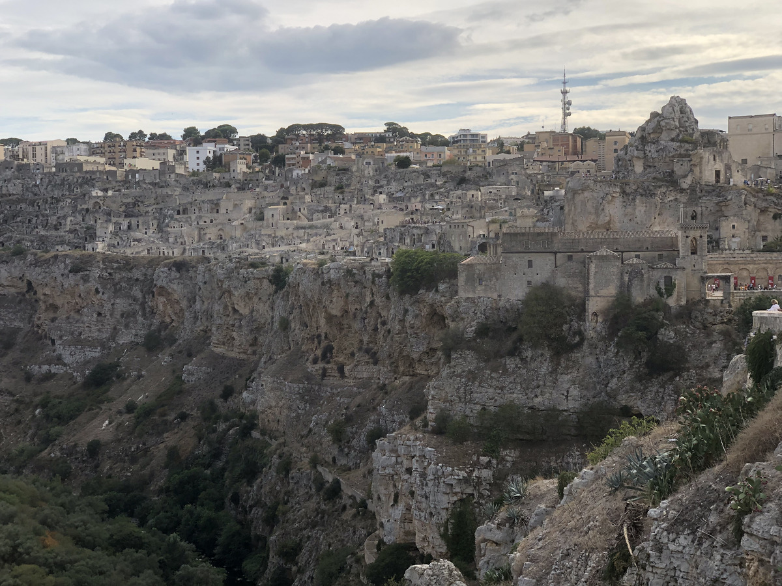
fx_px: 1175
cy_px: 293
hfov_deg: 36.8
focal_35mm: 52
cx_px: 391
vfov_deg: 28.0
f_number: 2.4
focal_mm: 6
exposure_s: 1/486
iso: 16
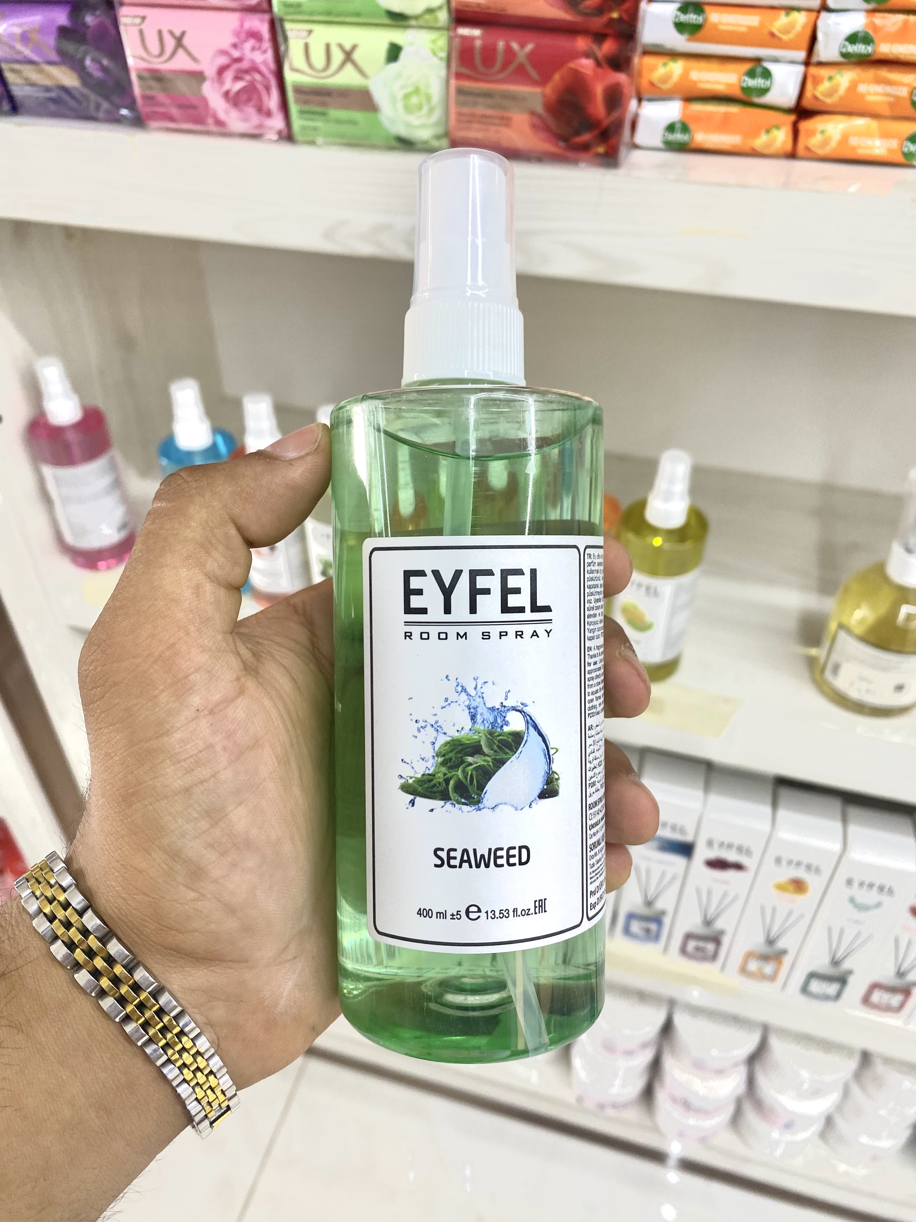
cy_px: 611
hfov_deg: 53.1
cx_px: 458
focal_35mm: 26
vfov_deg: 67.3
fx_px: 917
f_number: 1.8
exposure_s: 1/100
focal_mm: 4.25
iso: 80
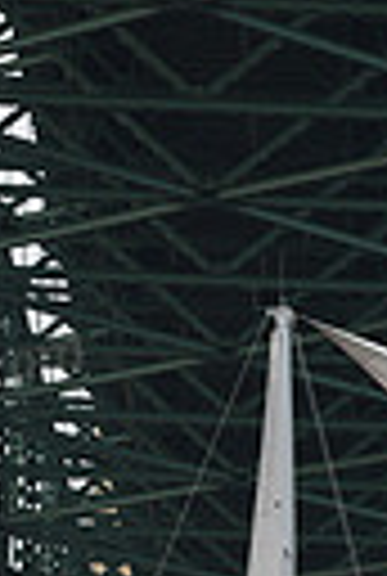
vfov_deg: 4.9
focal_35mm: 416
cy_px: 1004
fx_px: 6672
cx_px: 317
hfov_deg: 3.3
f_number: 4.5
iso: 250
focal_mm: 92
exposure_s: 1/640
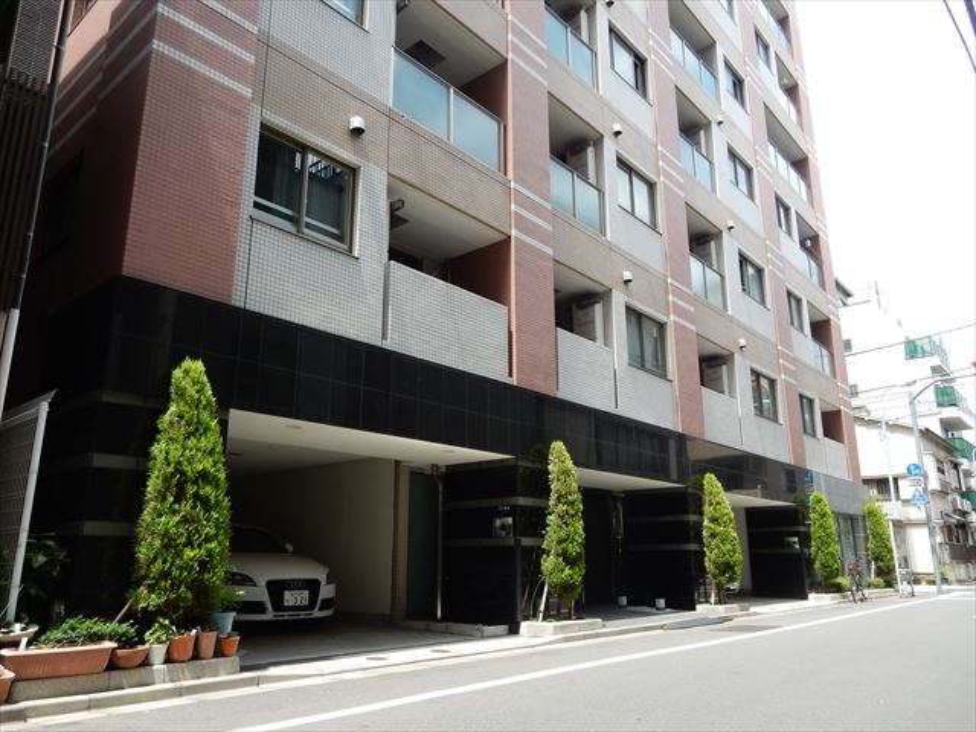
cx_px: 488
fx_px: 705
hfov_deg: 69.4
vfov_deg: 54.9
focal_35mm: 25
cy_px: 366
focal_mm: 4.5
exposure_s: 1/250
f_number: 3.7
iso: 125
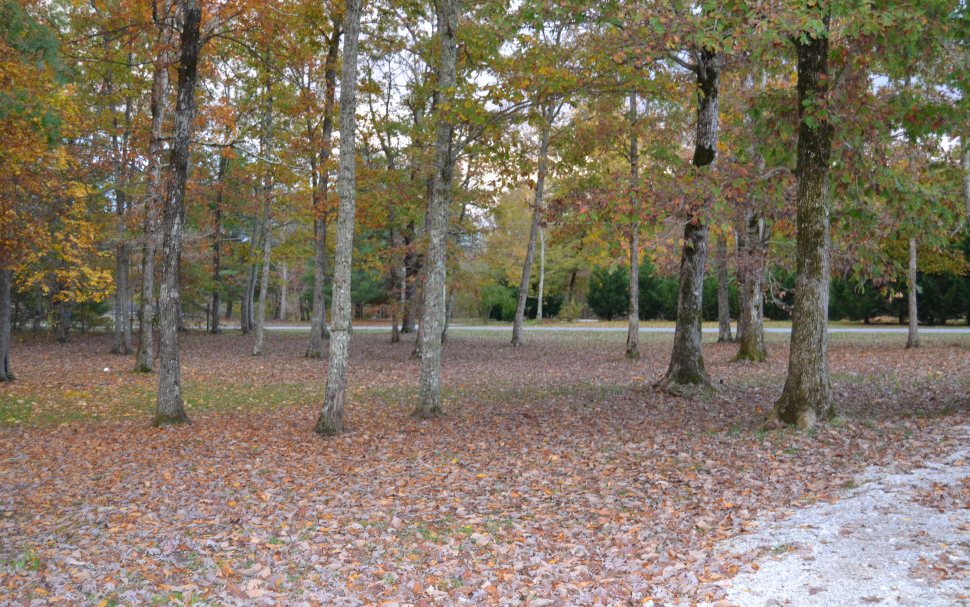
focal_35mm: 40
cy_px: 291
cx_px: 485
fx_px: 1057
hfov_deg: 49.3
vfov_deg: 32.0
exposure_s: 1/60
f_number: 4
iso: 1250
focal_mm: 26
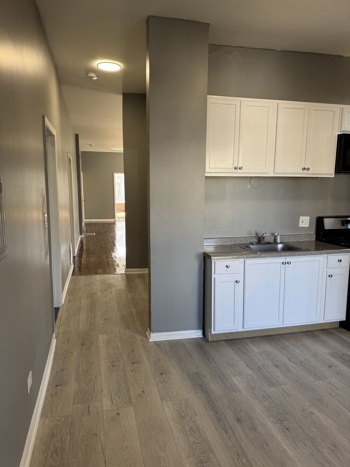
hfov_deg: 56.8
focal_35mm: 24
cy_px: 234
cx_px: 175
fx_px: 324
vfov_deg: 71.6
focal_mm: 6.76
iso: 100
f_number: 1.78
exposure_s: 1/120
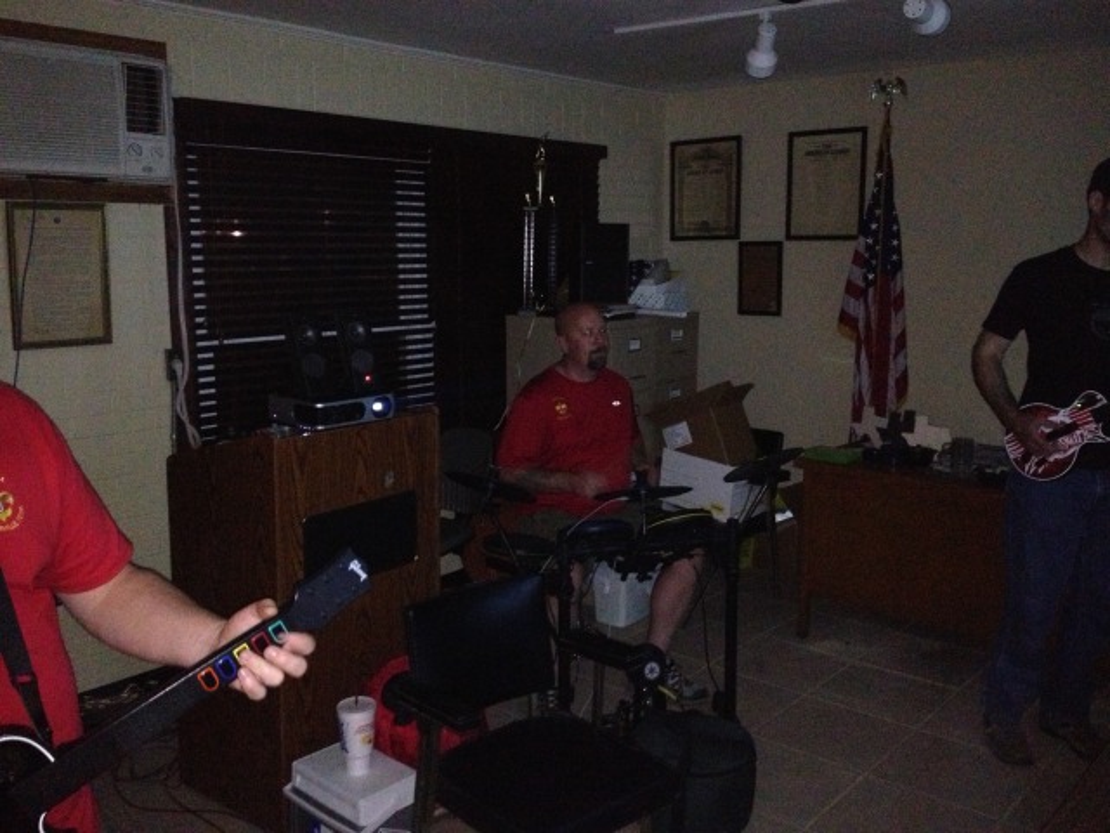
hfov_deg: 52.6
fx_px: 1122
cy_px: 416
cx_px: 555
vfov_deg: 40.7
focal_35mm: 35
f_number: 2.4
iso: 800
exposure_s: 1/16
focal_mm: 4.28
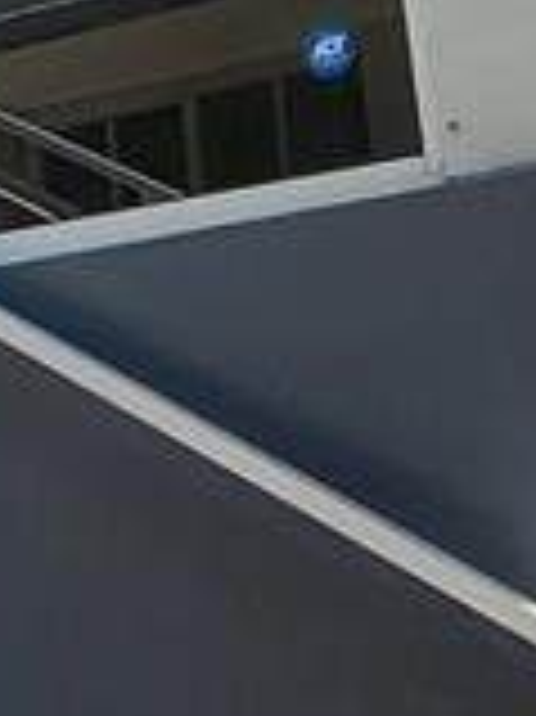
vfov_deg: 18.4
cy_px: -257
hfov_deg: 14.1
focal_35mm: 98
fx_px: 2026
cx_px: -270
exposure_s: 1/744
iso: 50
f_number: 2.2
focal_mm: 2.2
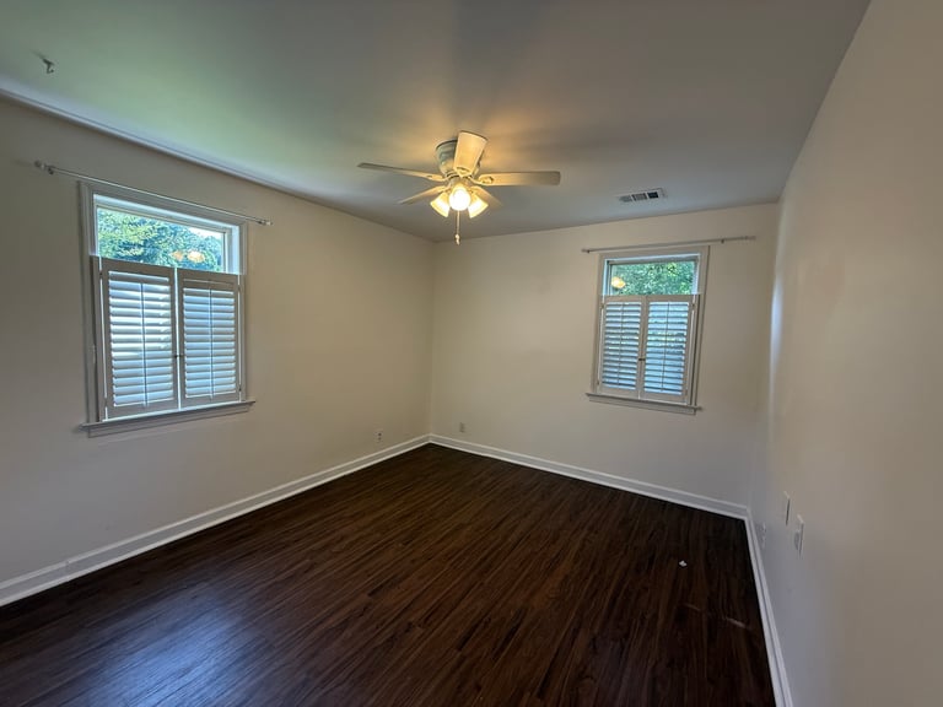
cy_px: 354
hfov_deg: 102.1
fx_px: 381
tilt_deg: -3.8
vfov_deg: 85.7
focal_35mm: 14
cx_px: 472
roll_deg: -1.8
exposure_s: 1/120
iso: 160
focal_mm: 2.22
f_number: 2.2
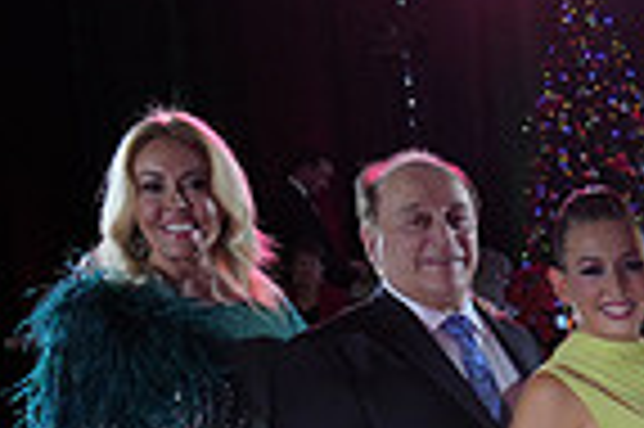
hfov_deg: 14.5
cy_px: 665
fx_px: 2251
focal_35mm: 126
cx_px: 1121
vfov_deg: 10.4
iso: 640
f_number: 5.6
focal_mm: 31
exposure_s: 1/200
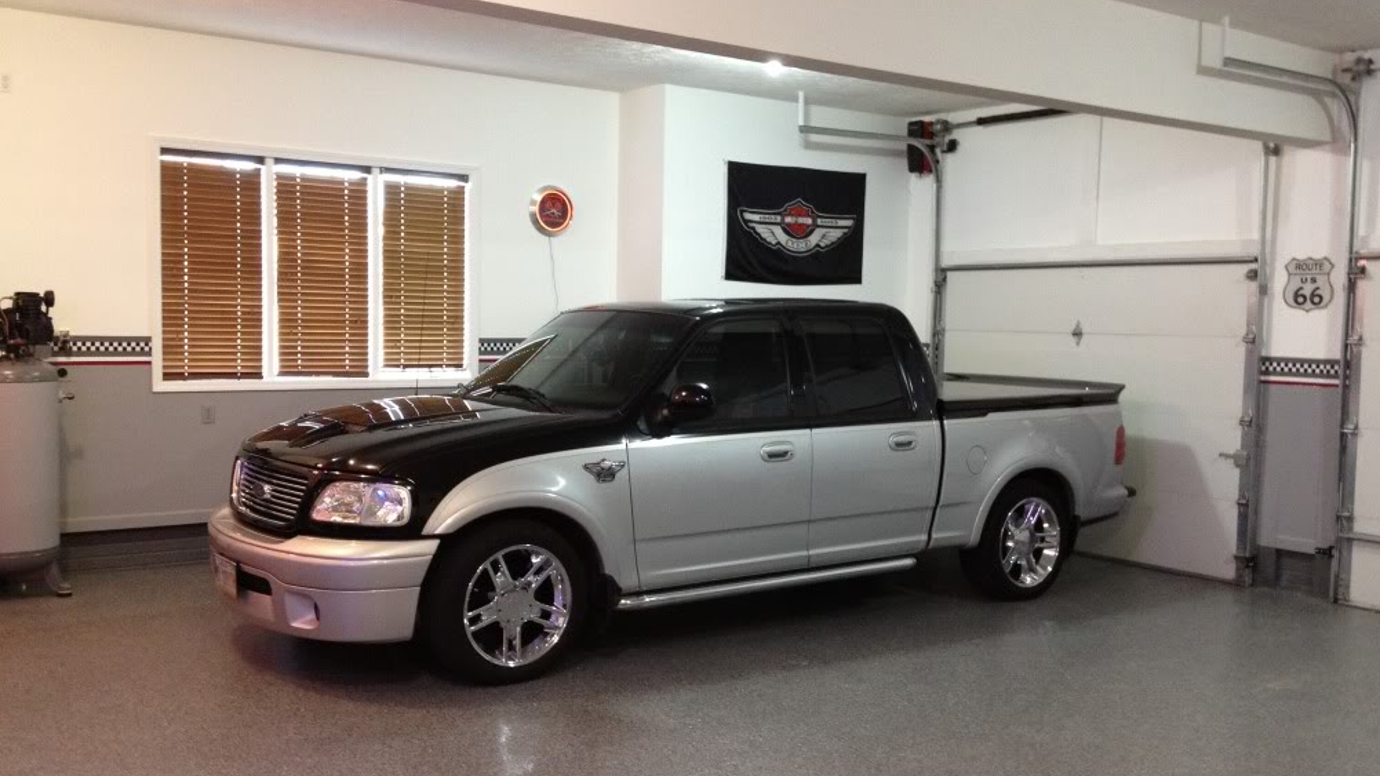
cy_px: 405
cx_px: 695
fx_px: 1427
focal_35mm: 39
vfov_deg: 30.4
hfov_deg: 51.6
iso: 200
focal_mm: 4.3
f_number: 2.4
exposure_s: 1/20
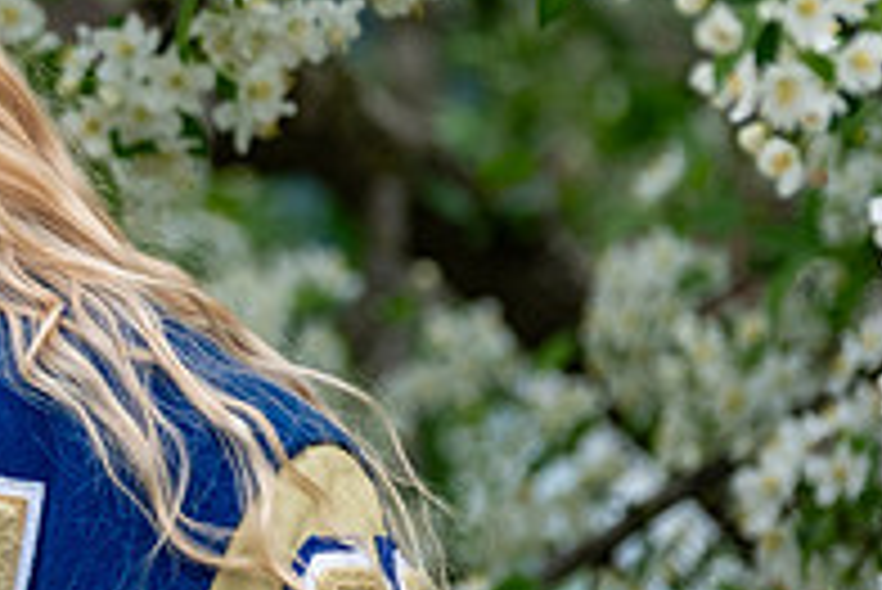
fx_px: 12528
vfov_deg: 2.7
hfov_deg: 4.0
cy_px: 268
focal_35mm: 511
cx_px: -171
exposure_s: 1/500
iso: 250
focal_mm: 115
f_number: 2.8
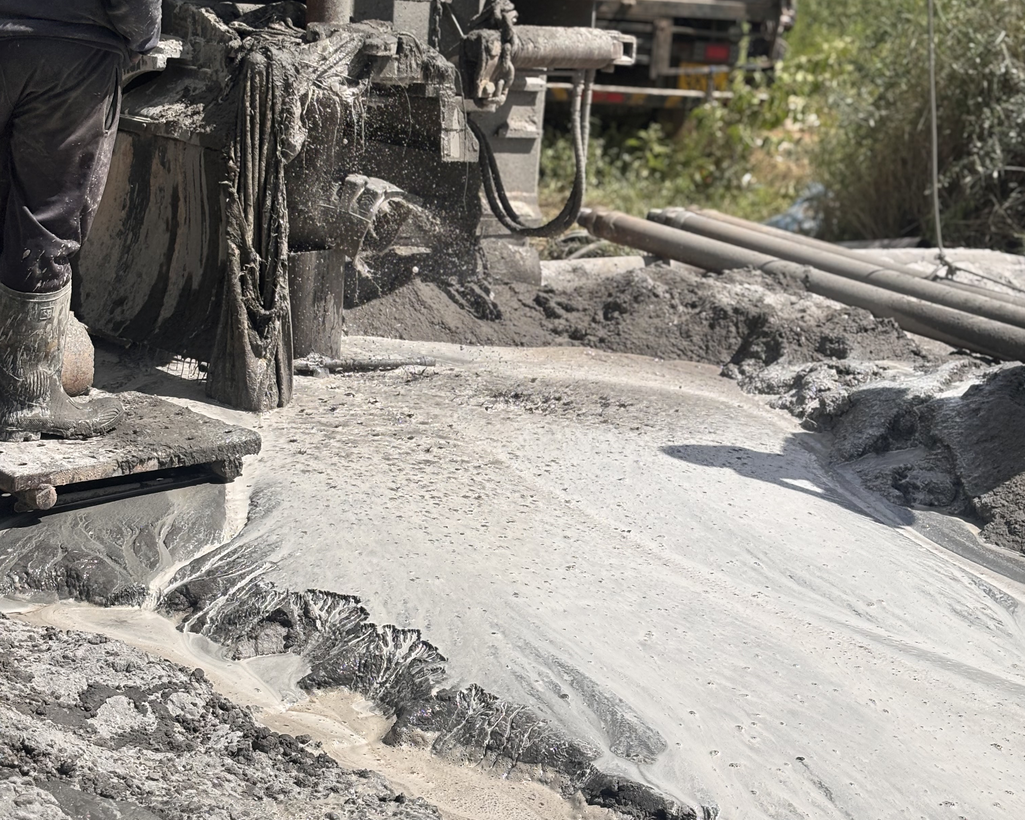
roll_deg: -5.6
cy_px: 342
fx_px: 2063
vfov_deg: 22.5
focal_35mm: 68
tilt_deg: -9.9
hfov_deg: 27.9
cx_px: 514
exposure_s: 1/4255
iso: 40
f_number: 1.6
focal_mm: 5.96
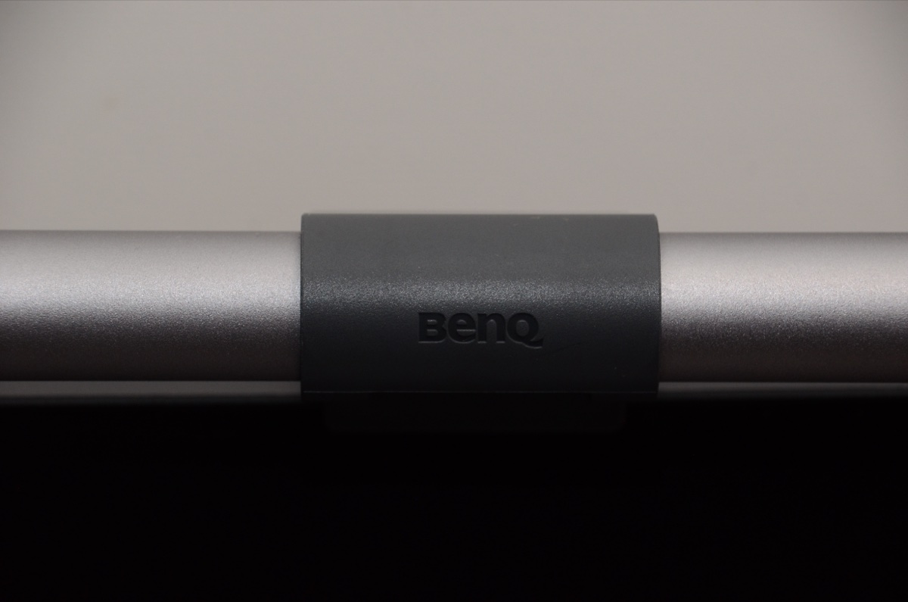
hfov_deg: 8.6
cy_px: 301
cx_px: 454
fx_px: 6041
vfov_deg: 5.7
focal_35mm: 240
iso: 800
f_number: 8
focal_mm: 160
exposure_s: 1/125
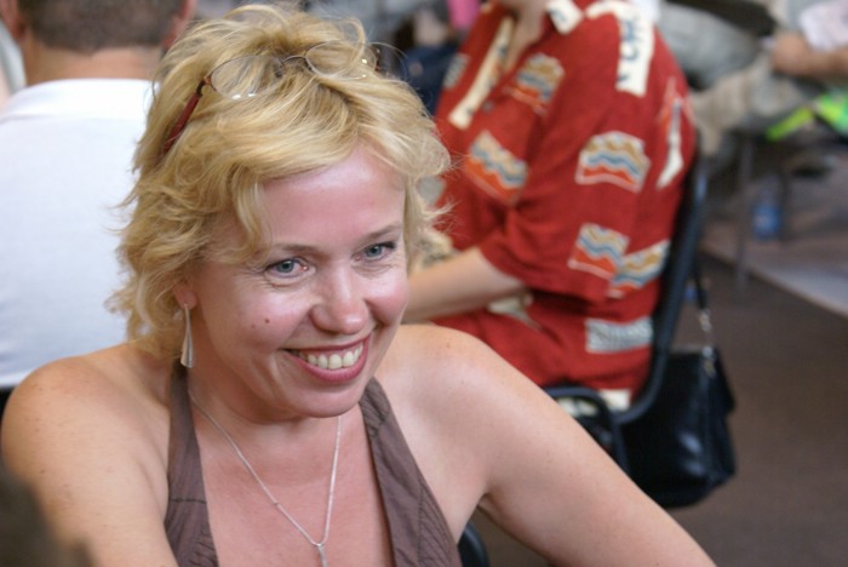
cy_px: 284
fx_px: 2122
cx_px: 424
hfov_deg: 22.6
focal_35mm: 90
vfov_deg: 15.2
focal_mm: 60
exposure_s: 1/40
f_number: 5.6
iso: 800
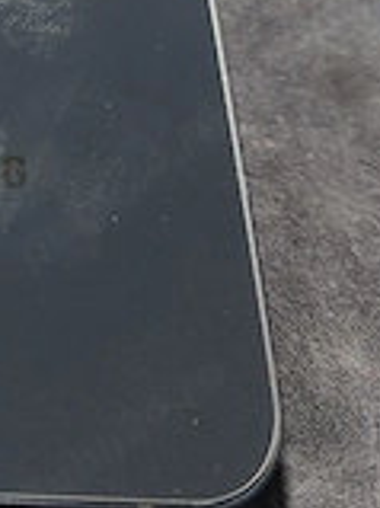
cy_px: -22
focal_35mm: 63
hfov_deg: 21.7
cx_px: -64
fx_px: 923
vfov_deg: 28.5
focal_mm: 5.23
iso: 160
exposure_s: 1/50
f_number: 1.8
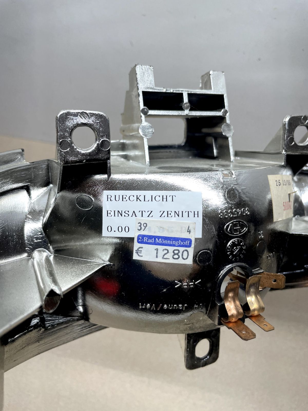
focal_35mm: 26
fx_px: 308
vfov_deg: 67.3
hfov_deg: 53.1
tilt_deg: -59.8
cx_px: 154
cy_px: 206
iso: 32
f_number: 1.6
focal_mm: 4.2
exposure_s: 1/100
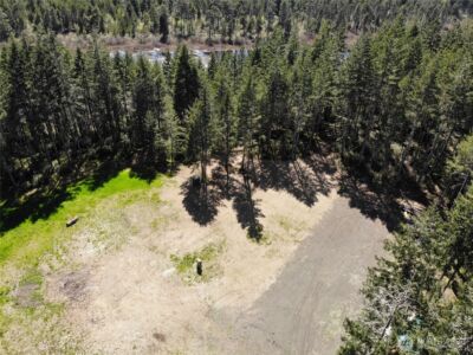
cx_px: 236
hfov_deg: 71.6
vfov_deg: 56.8
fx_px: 328
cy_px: 178
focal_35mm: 24
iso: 100
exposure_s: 1/352
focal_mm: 4.5
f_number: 2.8
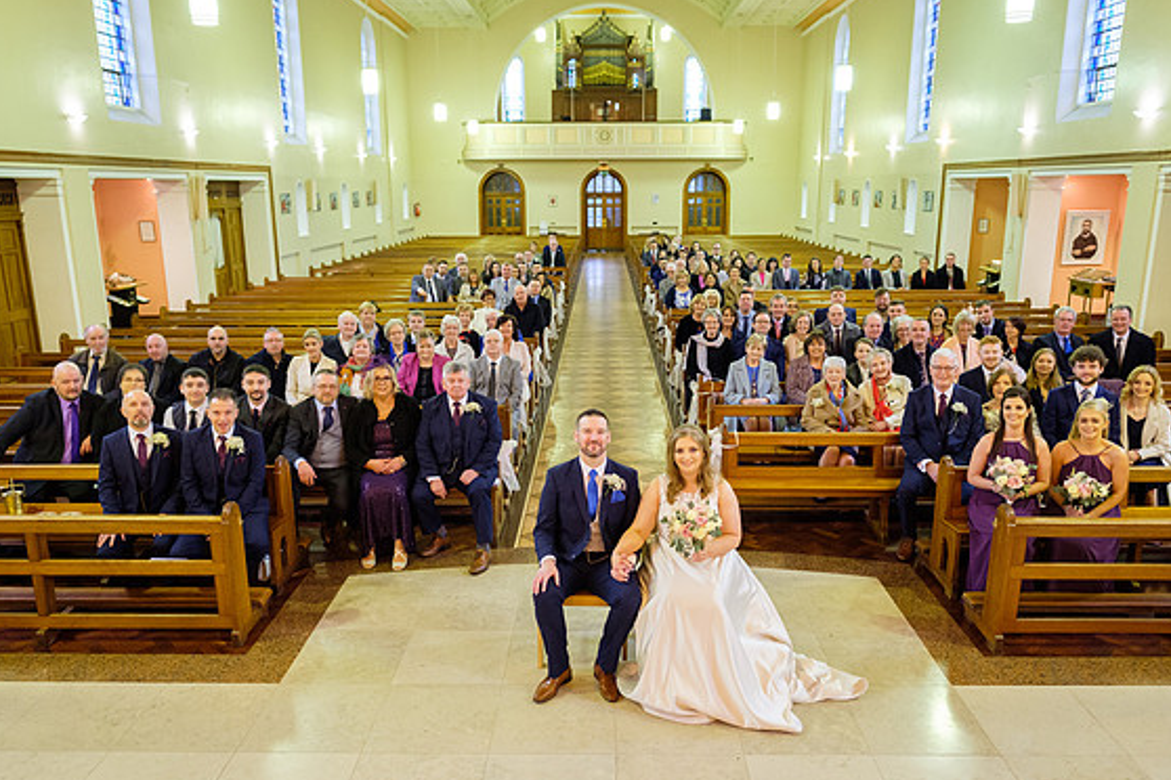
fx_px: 846
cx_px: 596
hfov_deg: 69.4
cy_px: 410
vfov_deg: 49.5
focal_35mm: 26
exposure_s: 1/100
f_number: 2.5
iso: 2500
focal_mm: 16
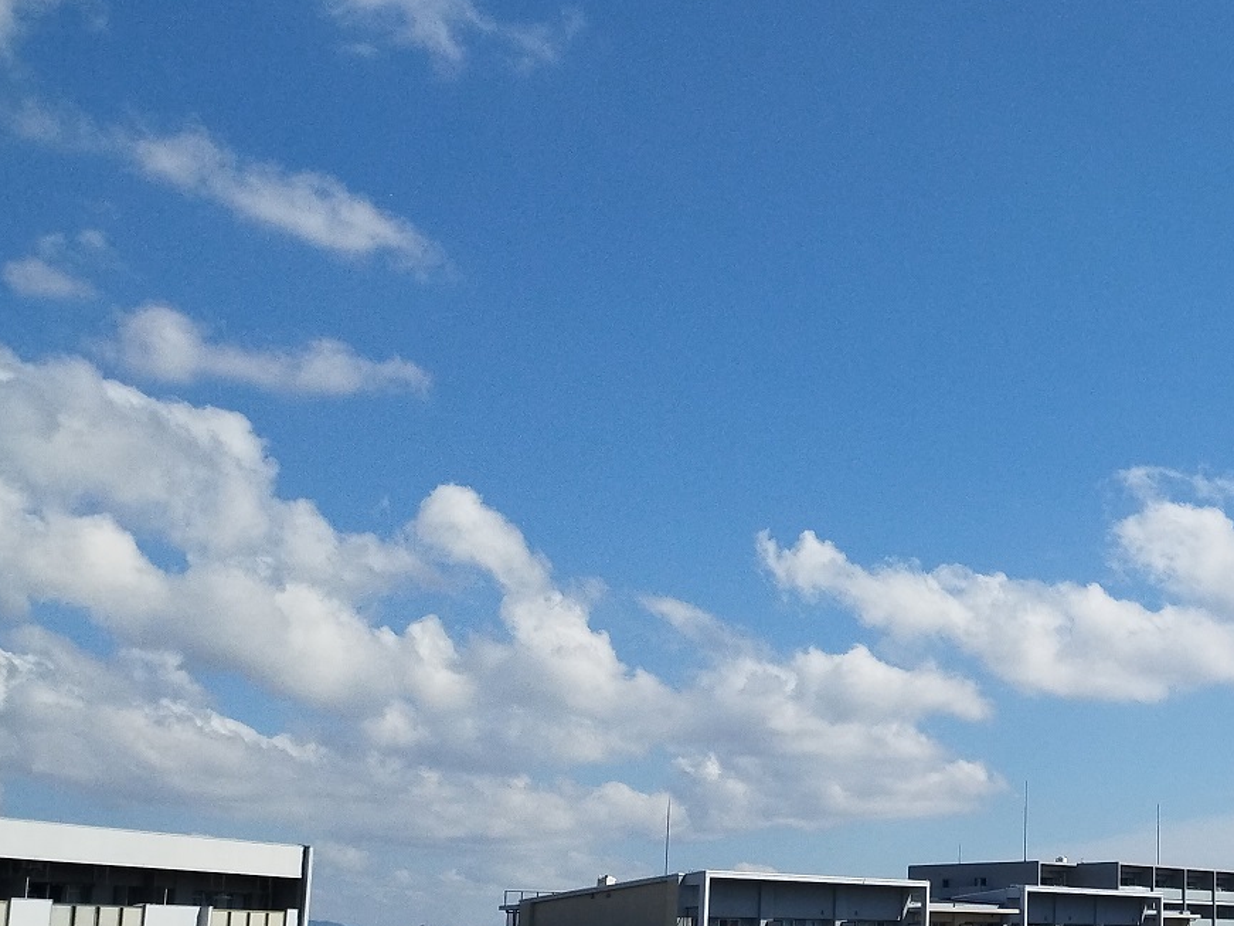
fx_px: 2210
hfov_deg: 28.5
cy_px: 554
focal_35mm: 62
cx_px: 1339
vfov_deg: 23.6
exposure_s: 1/5454
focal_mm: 4.7
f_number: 1.79
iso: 47
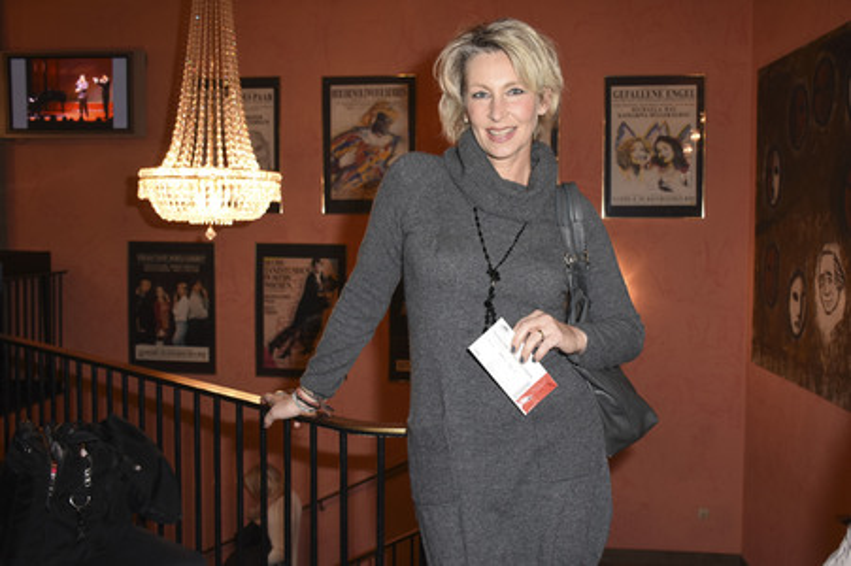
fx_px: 779
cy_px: 283
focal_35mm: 33
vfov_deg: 39.9
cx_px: 426
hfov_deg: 57.3
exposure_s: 1/100
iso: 640
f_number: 4.5
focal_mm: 22
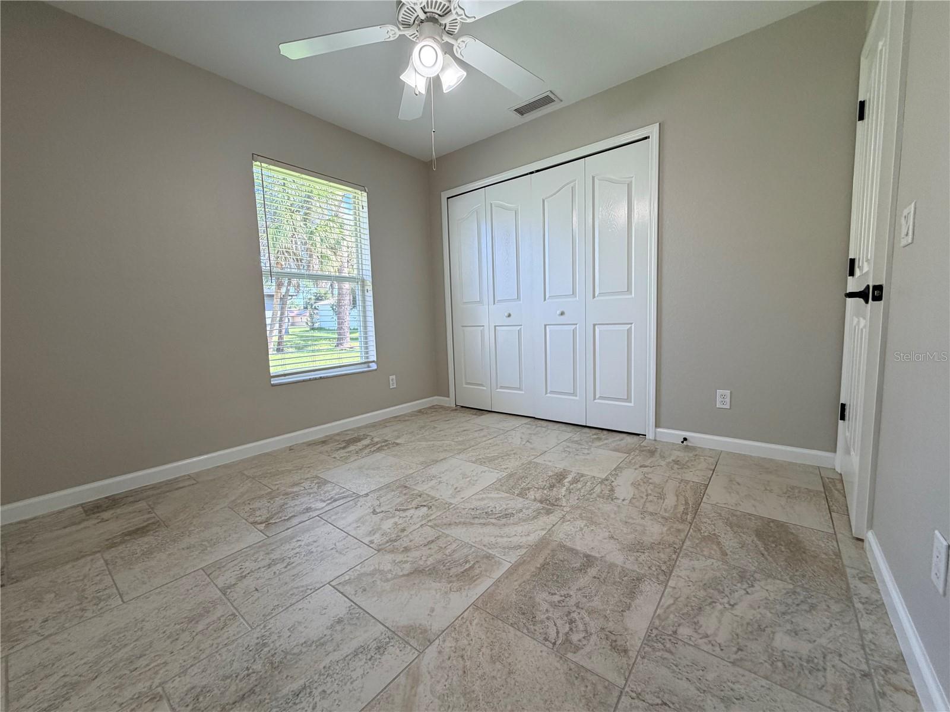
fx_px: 384
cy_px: 356
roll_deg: +2.3
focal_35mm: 14
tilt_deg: -5.0
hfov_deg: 102.1
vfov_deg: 85.7
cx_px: 475
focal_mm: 2.22
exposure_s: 1/120
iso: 160
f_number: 2.2
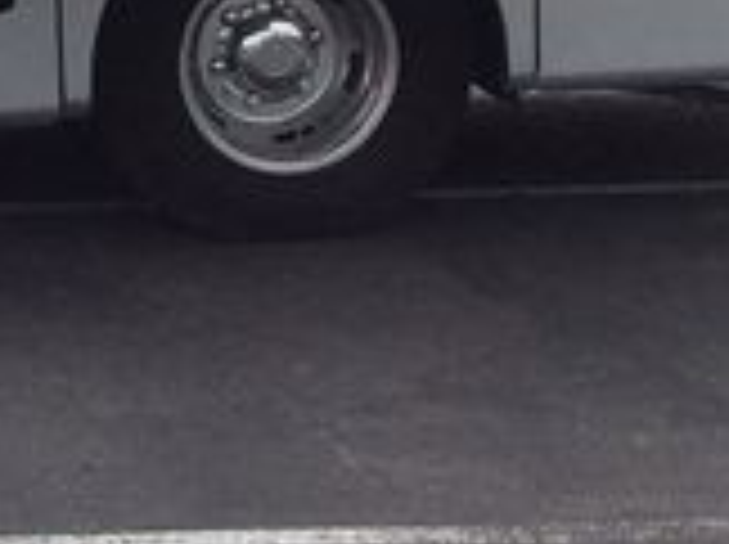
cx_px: -400
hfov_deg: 9.5
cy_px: -128
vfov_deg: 7.3
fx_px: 4248
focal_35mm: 202
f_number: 2.4
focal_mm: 3.3
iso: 32
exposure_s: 1/635
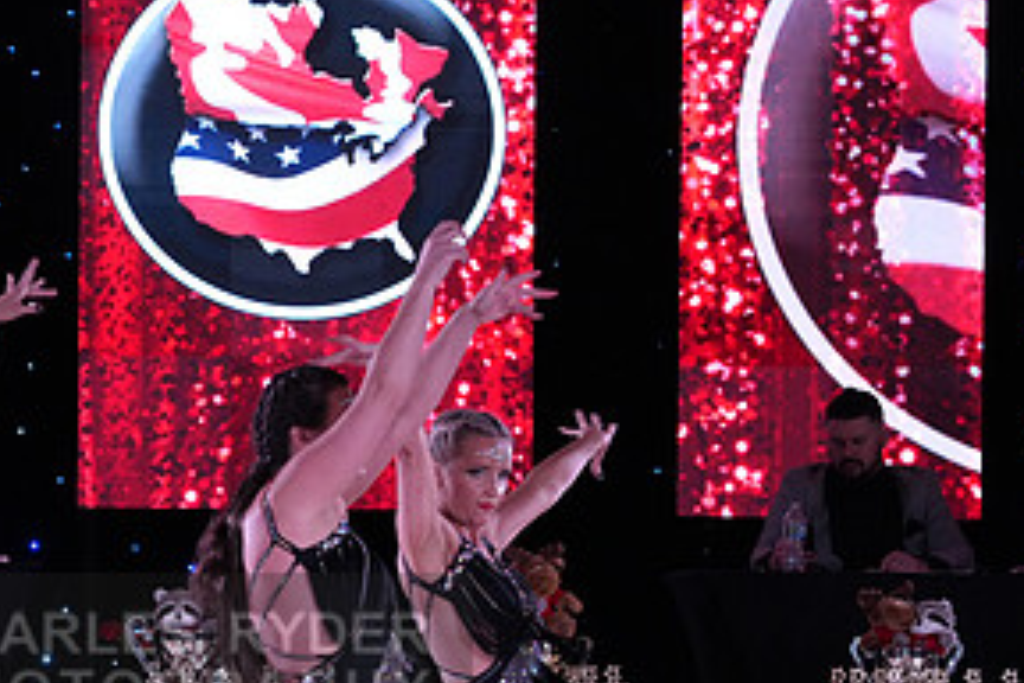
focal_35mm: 175
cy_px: 667
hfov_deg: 11.7
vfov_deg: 7.8
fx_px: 4977
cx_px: 85
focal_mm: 87
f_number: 5
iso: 2500
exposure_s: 1/250
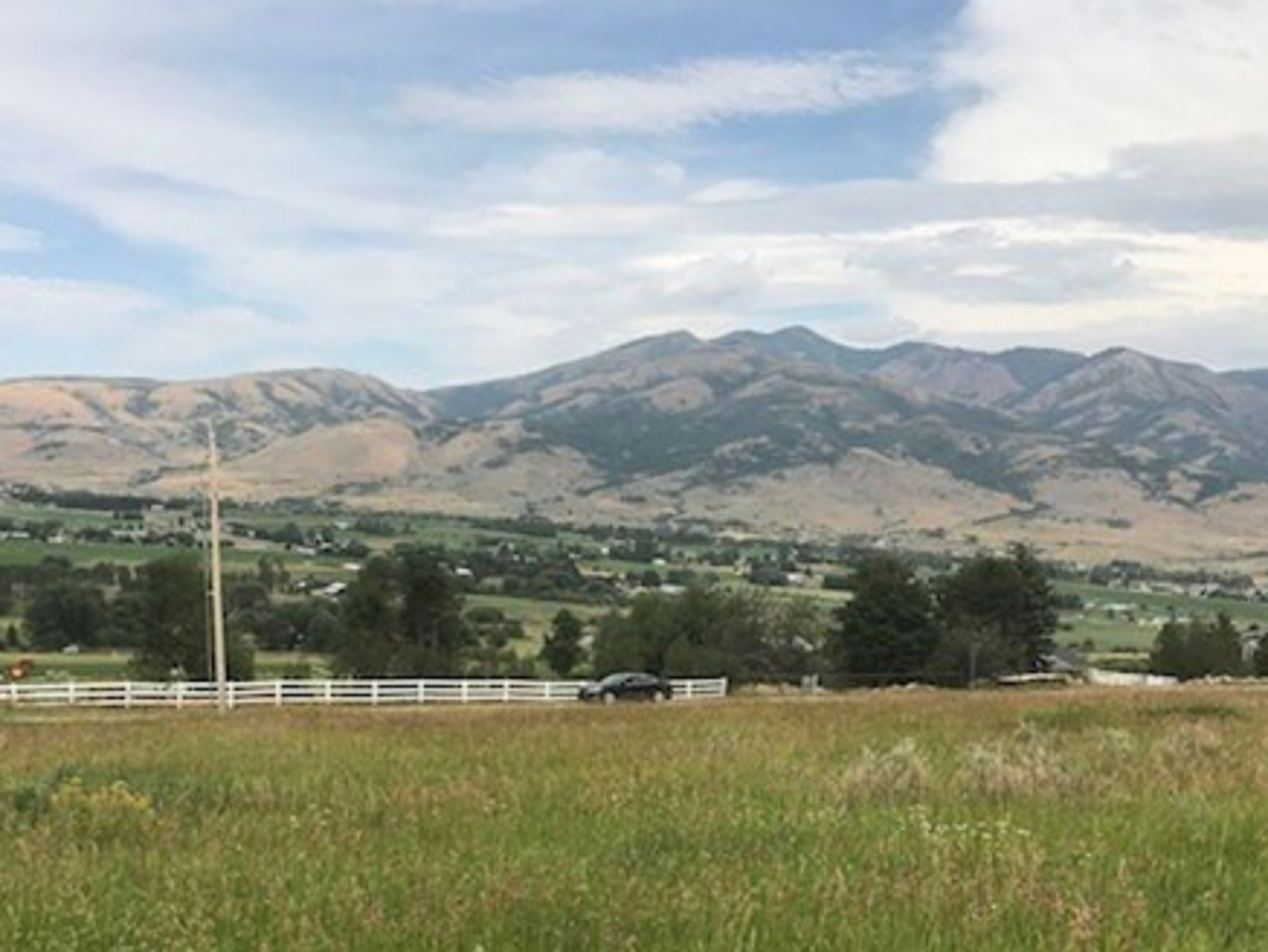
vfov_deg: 34.5
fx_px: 1502
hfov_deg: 45.7
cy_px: 691
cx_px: 685
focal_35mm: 41
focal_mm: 3.99
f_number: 1.8
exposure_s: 1/2740
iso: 20
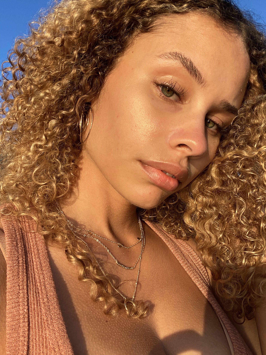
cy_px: 178
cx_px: 133
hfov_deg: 46.8
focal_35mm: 30
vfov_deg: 60.0
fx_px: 307
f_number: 2.2
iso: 25
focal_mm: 2.71
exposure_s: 1/900
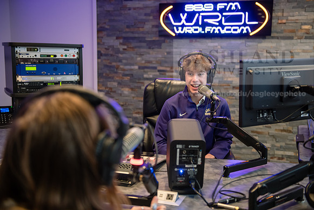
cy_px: 105
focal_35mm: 48
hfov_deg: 41.1
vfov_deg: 28.1
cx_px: 157
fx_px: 419
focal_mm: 48
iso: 1000
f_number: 2.8
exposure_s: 1/60
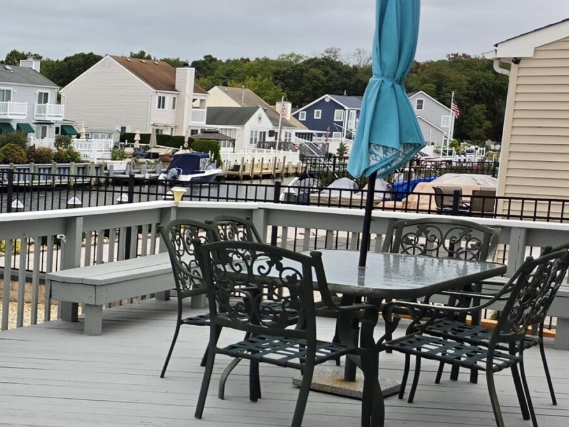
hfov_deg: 25.7
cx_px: -151
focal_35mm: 66
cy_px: 255
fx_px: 1085
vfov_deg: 22.2
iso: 80
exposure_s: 1/1245
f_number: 1.8
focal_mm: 5.4
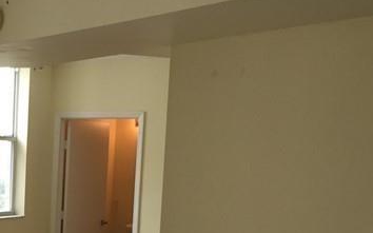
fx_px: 904
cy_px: 297
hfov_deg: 22.1
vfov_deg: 14.1
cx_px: -34
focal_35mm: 89
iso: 50
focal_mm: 4.15
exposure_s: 1/120
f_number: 2.2
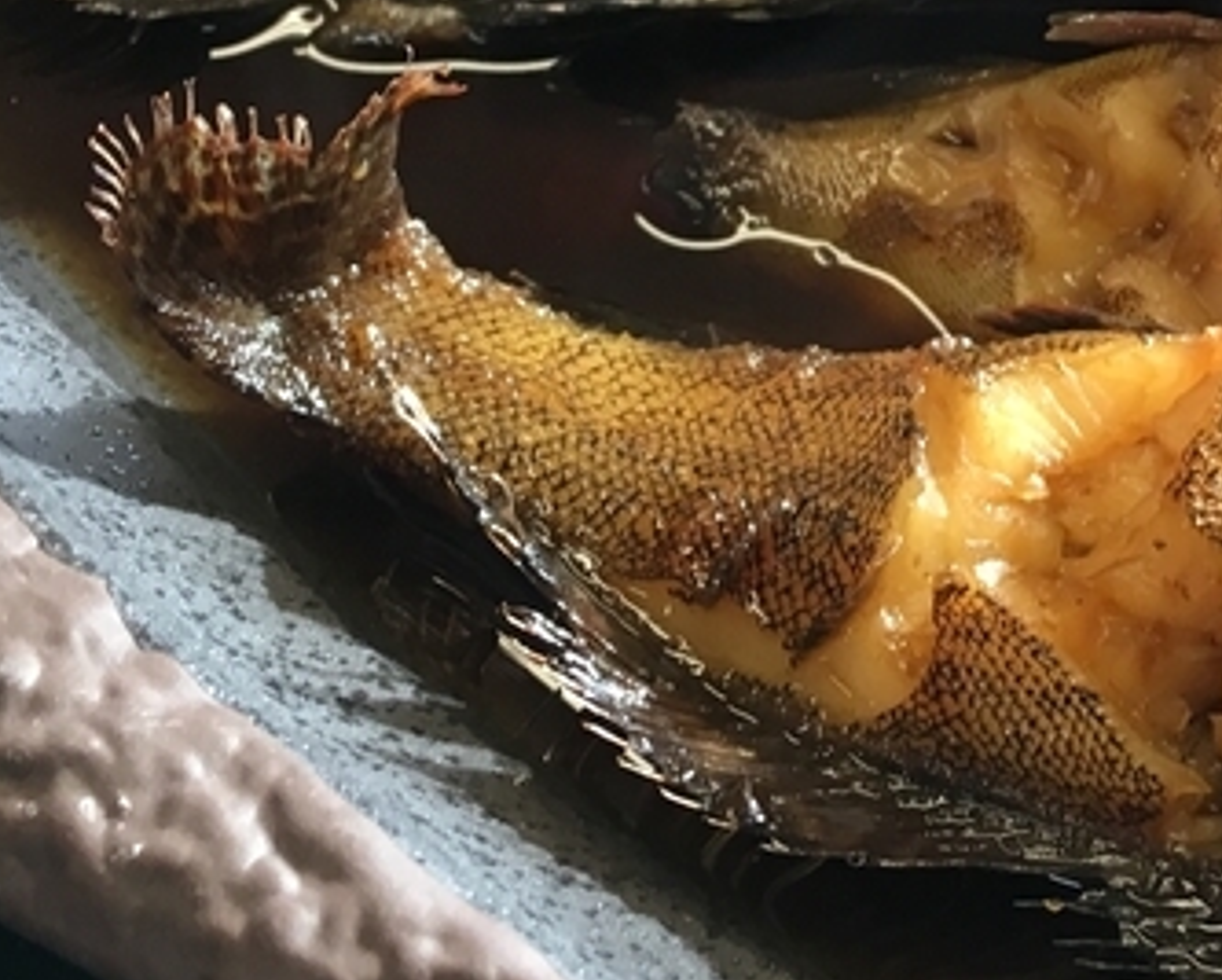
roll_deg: -4.2
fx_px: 3149
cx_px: 1028
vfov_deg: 17.4
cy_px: 77
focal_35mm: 87
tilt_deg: -44.0
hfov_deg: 21.6
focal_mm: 4.15
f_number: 2.2
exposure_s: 1/30
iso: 64
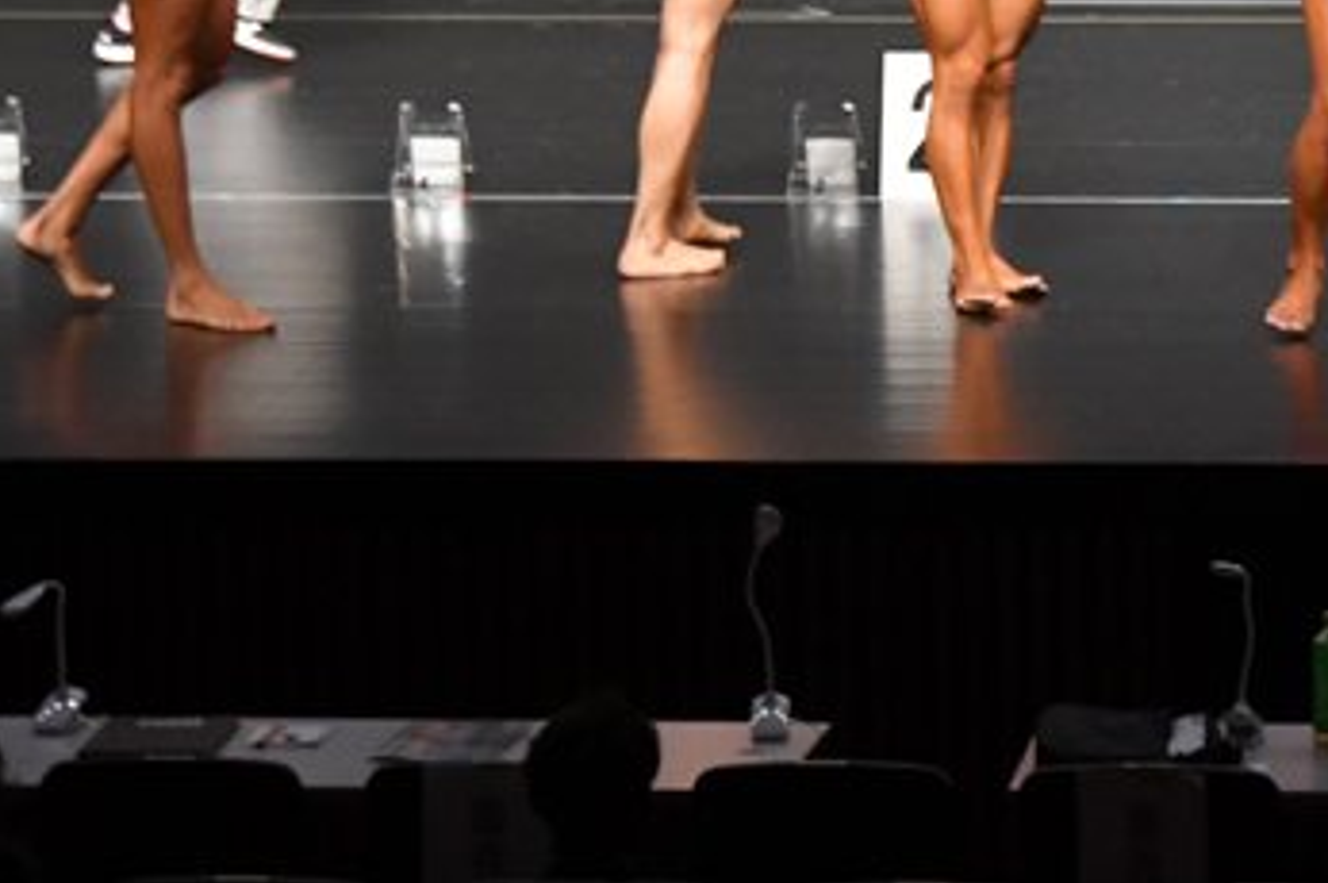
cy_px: -61
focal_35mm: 336
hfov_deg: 6.1
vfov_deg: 4.1
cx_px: 1222
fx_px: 12383
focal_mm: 100
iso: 4000
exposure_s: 1/400
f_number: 5.6
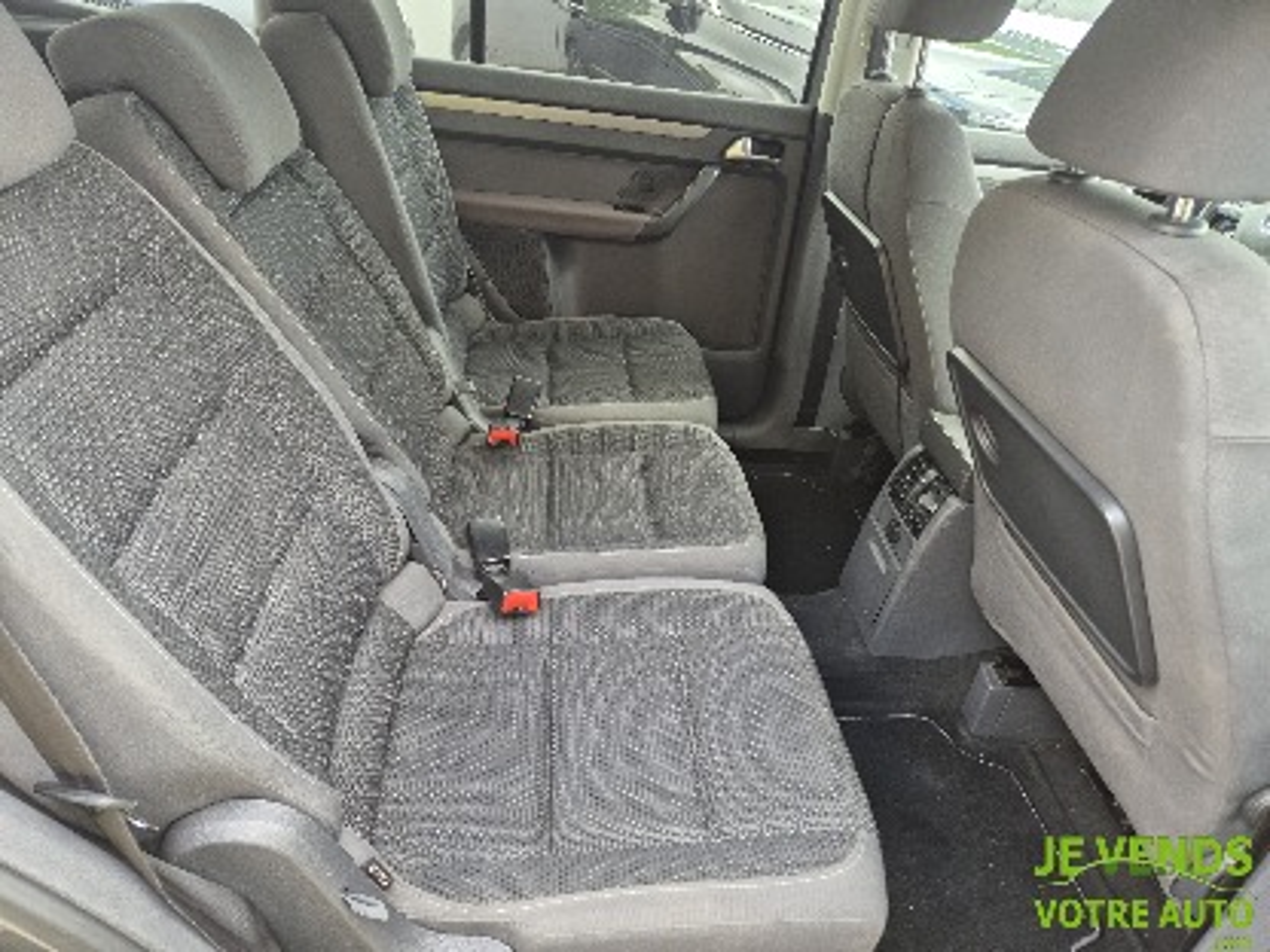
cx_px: 635
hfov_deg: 73.9
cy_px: 476
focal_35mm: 23
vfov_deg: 58.9
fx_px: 844
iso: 200
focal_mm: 5.4
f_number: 1.8
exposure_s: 1/180
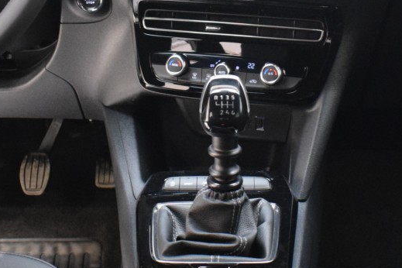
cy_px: 70
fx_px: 871
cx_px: 225
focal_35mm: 78
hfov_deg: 26.0
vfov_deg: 17.4
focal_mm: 18
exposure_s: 1/30
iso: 3200
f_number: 3.5
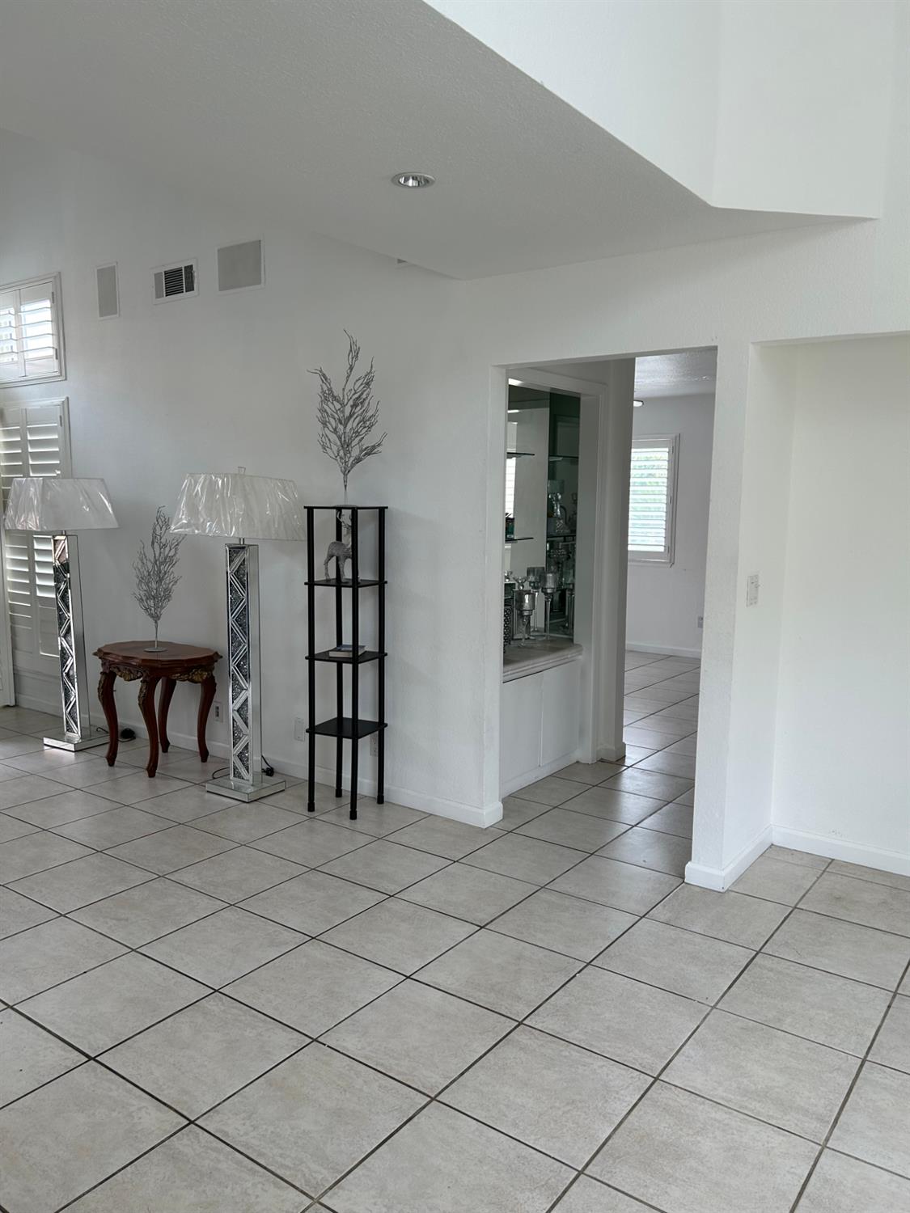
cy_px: 606
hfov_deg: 53.1
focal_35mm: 26
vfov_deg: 67.3
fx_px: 911
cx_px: 455
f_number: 1.5
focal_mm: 5.7
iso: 40
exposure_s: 1/121
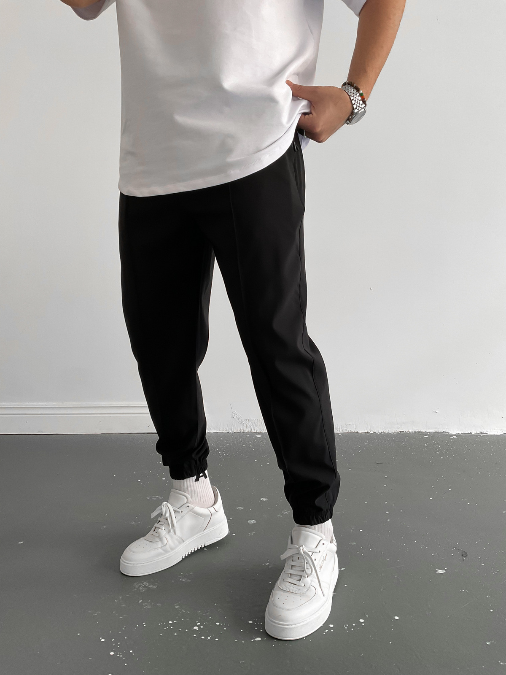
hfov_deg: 48.2
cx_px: 253
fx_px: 565
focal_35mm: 29
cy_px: 338
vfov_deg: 61.7
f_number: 1.8
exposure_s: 1/90
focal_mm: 3
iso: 64
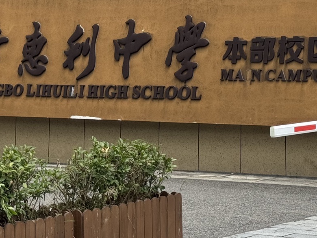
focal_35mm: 123
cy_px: 18
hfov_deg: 16.0
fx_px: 1126
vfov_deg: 12.0
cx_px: 136
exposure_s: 1/1984
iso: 64
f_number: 1.78
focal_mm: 6.76
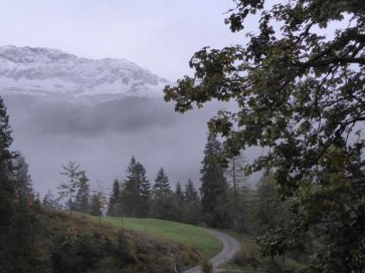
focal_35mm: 40
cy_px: 158
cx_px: 175
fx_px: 422
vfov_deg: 35.9
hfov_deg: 46.8
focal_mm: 5.8
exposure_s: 1/100
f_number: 3.6
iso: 320
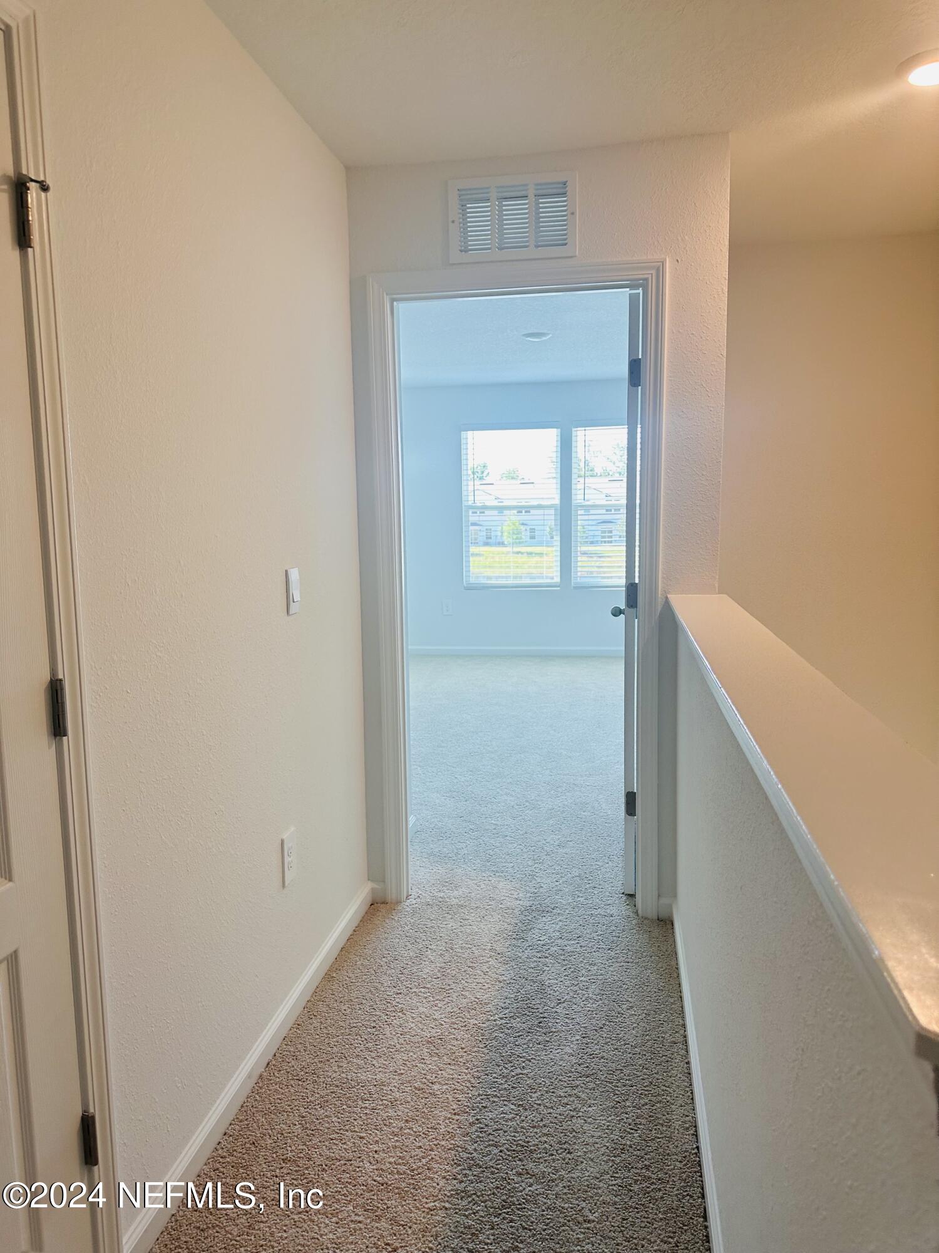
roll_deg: -0.6
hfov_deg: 56.8
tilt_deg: -5.2
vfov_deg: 71.6
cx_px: 470
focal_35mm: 24
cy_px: 626
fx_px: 868
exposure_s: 1/120
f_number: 1.78
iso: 160
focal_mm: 6.86
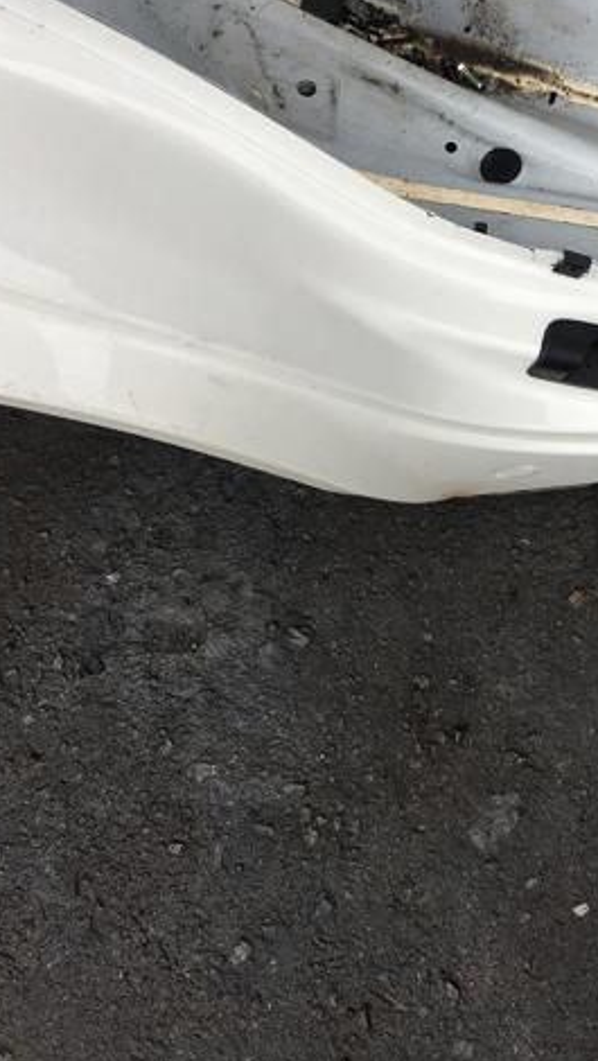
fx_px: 1210
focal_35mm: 43
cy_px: 530
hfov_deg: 27.2
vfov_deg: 47.3
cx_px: 478
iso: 25
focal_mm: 4.15
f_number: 2.2
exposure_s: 1/129
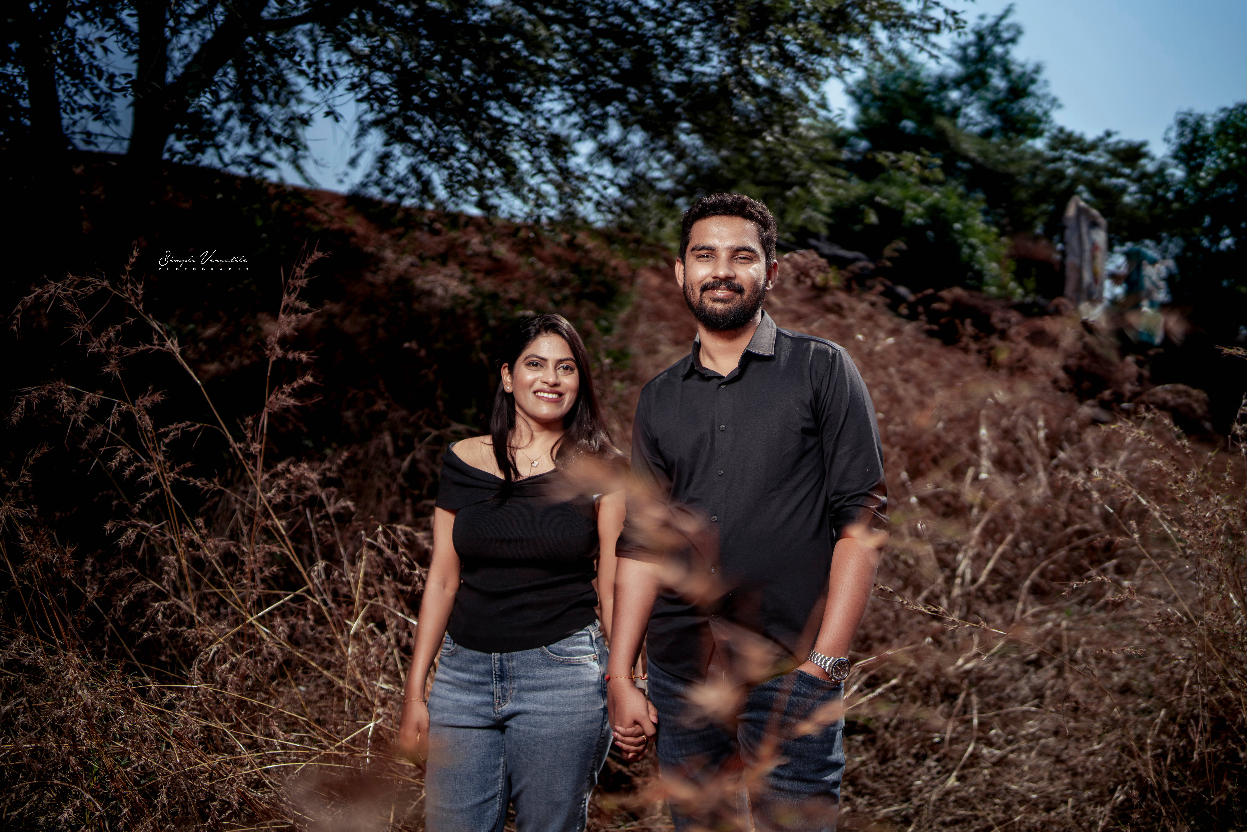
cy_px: 416
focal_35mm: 35
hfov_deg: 54.4
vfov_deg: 37.9
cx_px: 624
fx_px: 1212
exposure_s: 1/8000
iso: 64
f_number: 1.4
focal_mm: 35
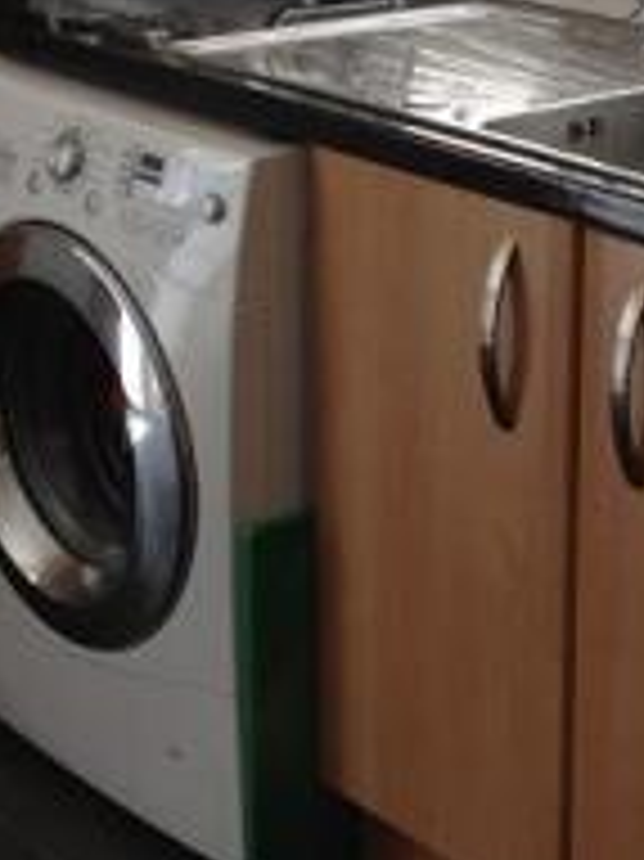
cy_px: 241
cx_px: 358
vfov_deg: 18.3
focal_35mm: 107
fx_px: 2657
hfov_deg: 13.8
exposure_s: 1/66
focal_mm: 4.28
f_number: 2.4
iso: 64
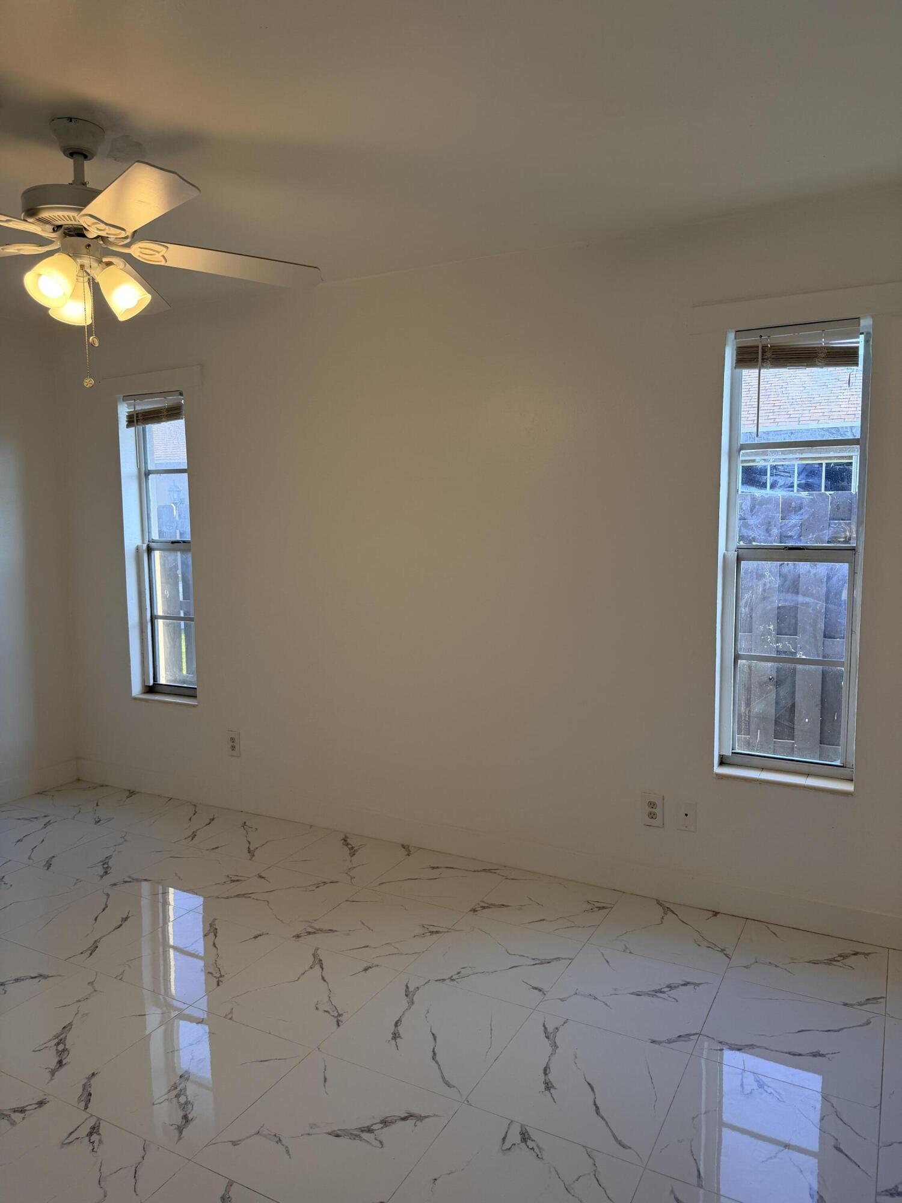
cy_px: 602
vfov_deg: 71.6
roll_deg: +0.4
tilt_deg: -5.7
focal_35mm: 24
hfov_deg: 56.8
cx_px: 451
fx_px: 834
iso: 80
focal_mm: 6.76
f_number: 1.78
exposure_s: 1/195
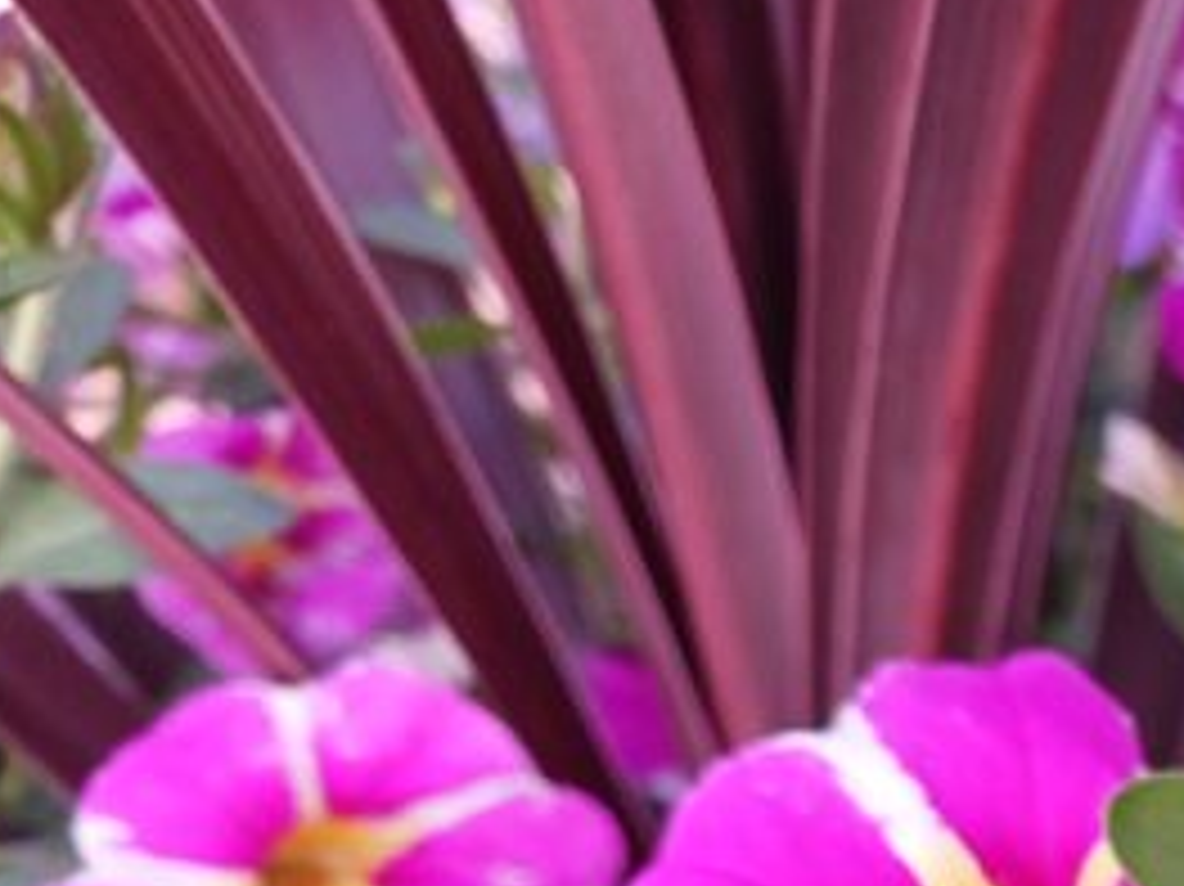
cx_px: 1801
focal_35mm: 85
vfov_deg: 15.9
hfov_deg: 19.8
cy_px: 1347
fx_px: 2906
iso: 100
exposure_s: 1/60
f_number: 1.8
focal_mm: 4
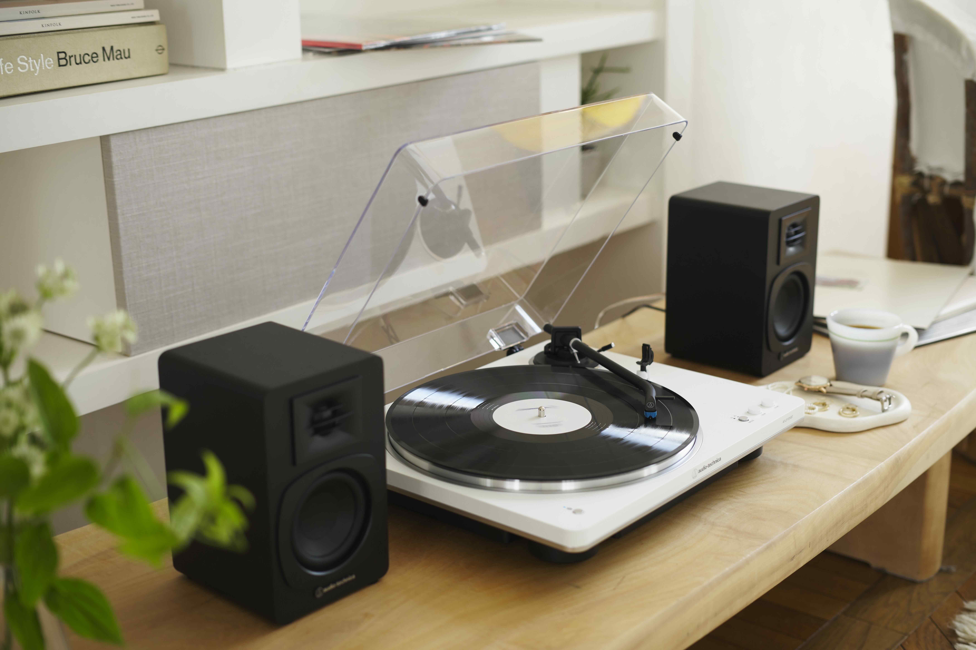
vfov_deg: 27.0
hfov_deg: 39.6
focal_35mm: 50
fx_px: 1355
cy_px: 325
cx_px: 488
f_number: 2.8
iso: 125
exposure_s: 1/15
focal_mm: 50
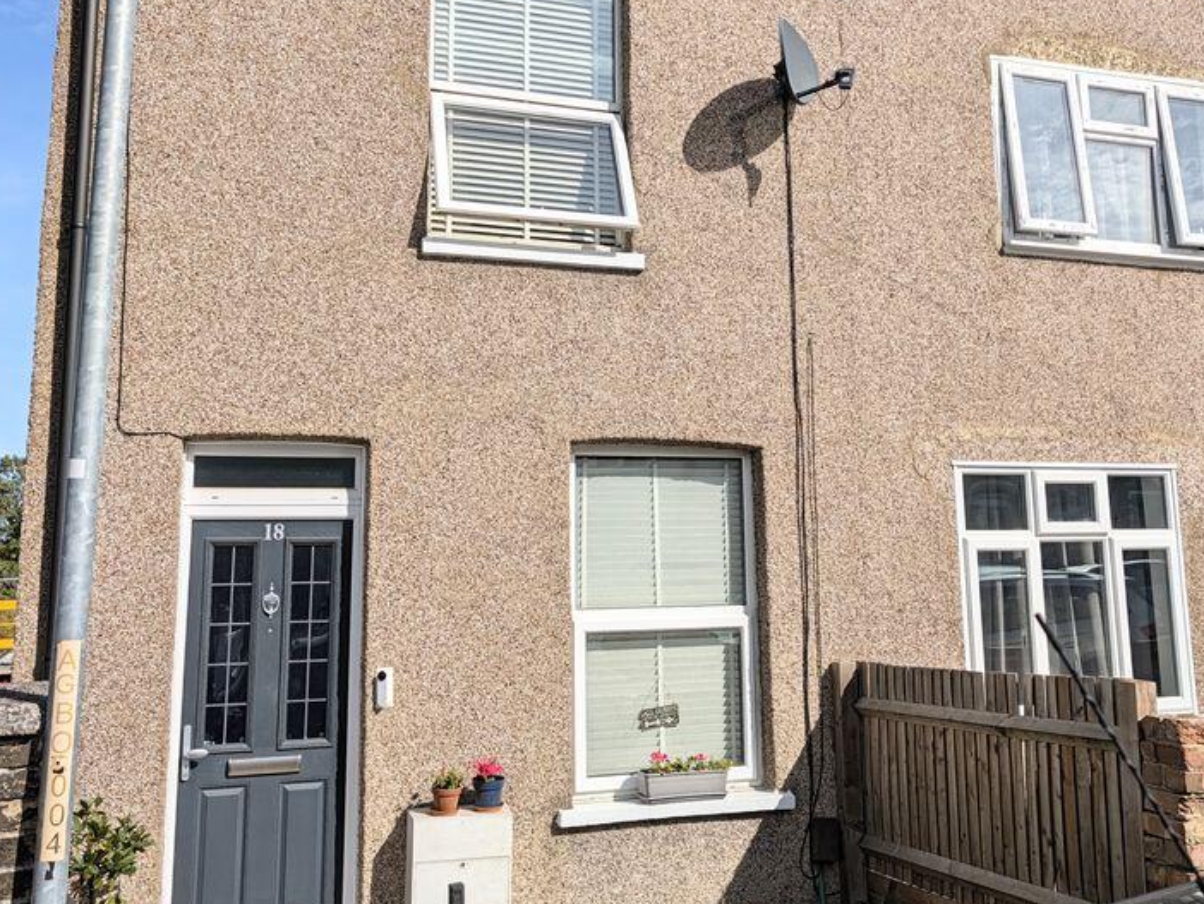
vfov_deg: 40.4
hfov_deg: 52.5
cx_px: 667
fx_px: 1218
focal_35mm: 35
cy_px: 339
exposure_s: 1/2740
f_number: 1.68
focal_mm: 6.9
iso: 25
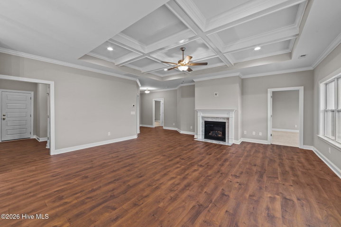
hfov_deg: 104.2
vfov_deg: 81.3
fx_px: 133
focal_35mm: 14
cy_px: 114
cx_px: 170
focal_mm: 14
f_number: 8
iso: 160
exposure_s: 1/1.67
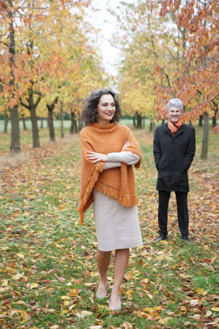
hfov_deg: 19.5
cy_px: 164
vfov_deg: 28.8
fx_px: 638
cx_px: 110
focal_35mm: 70
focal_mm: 70
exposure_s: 1/640
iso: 1000
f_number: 2.8
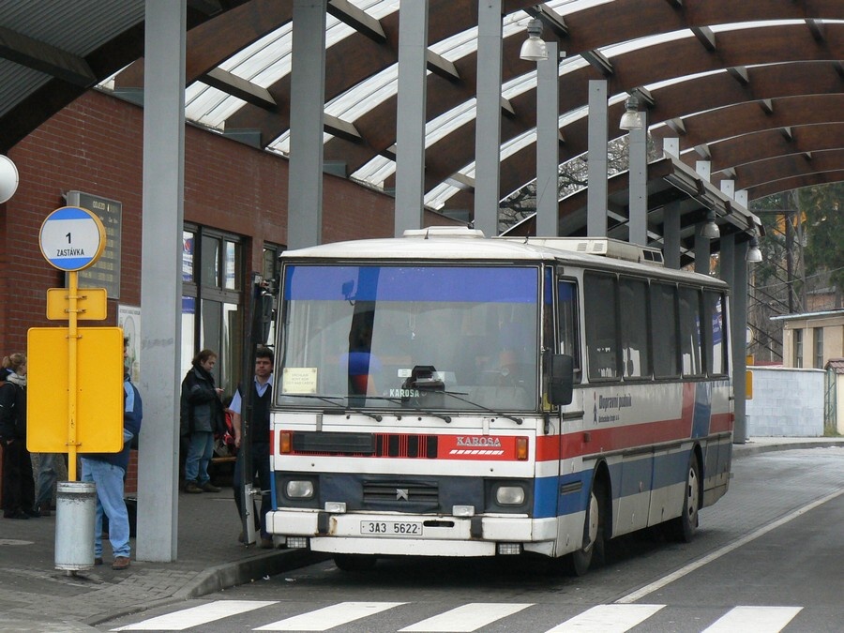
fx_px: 2853
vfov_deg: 12.7
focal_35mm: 117
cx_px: 422
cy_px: 316
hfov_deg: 16.8
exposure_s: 1/60
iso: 200
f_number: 3.2
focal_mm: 19.5
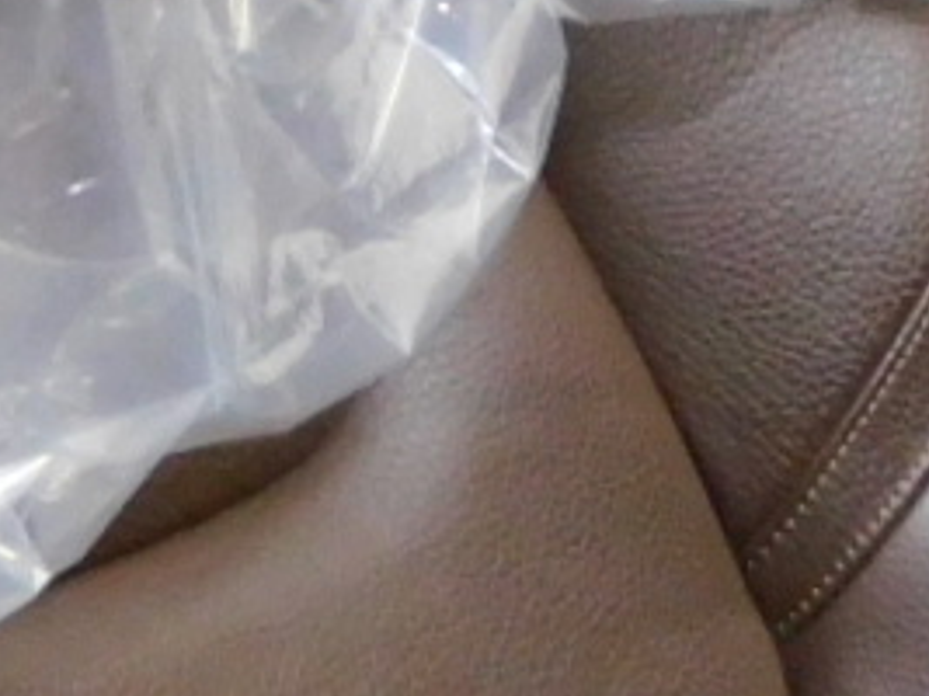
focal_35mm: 138
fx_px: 3702
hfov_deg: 11.1
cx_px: 2491
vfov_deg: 10.5
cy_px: 950
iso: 400
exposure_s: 1/10
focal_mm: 4
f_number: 3
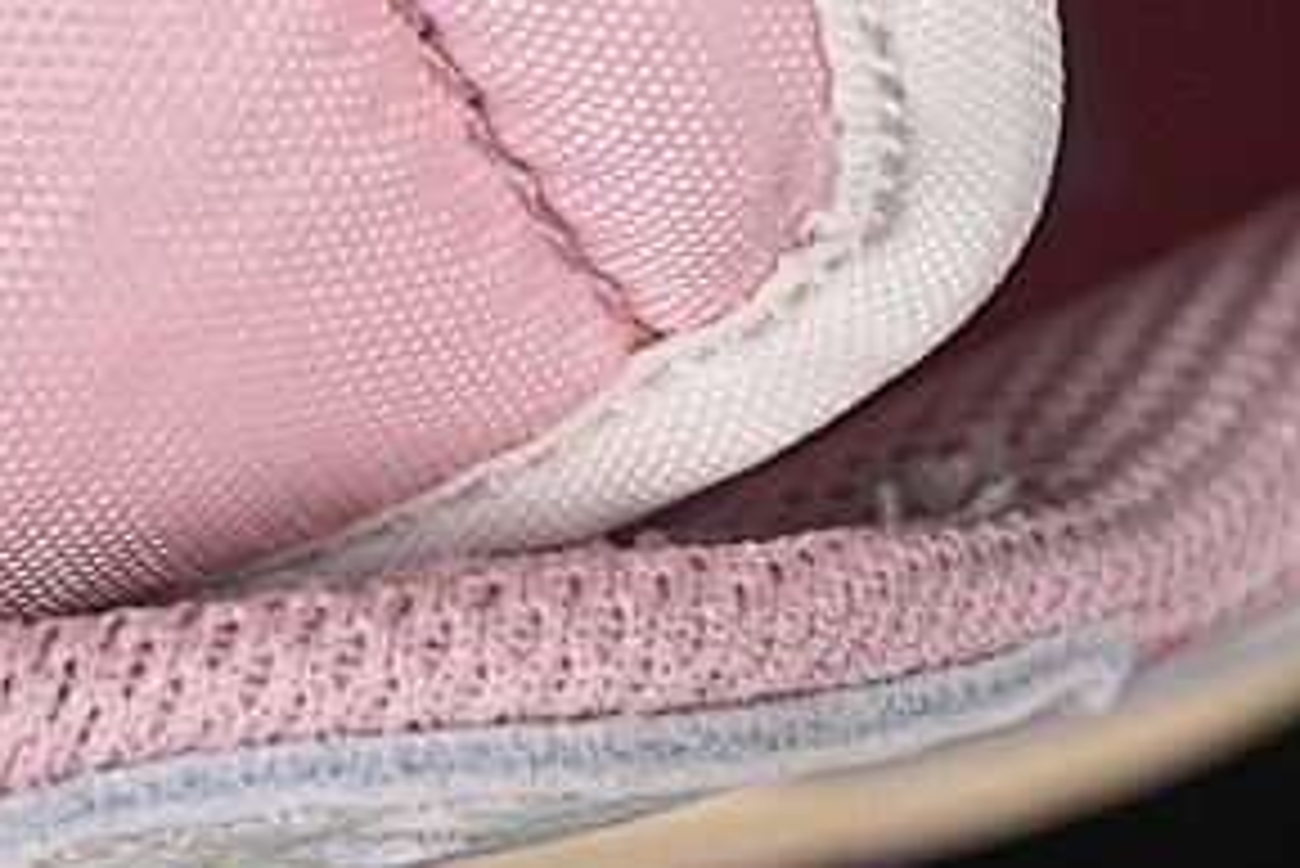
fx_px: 10116
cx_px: -139
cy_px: -184
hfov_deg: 7.3
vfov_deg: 4.9
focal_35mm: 280
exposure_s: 1/80
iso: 160
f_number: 7.1
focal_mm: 50
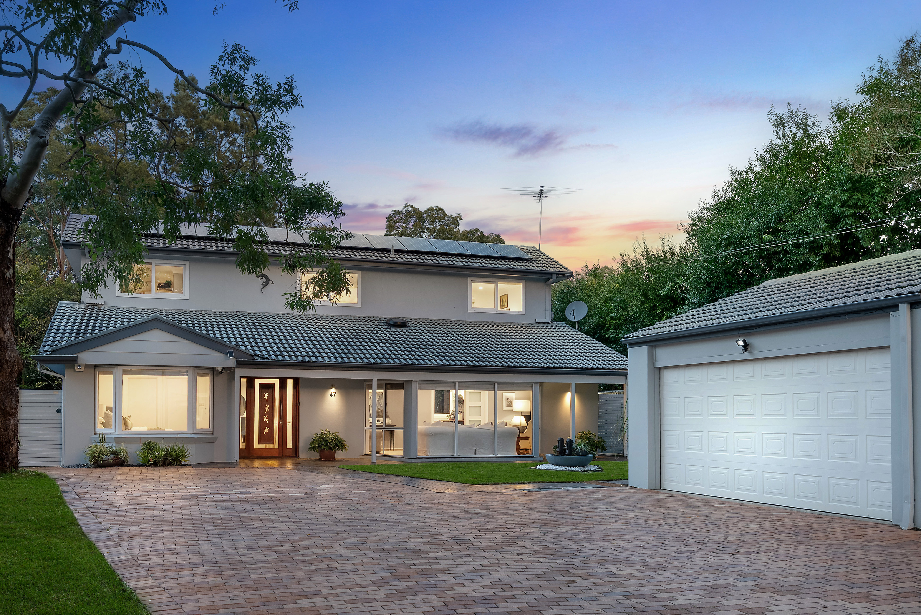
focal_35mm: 32
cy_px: 308
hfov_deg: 58.7
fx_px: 819
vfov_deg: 41.2
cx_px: 460
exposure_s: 1/2.5
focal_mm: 32
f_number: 11
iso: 400
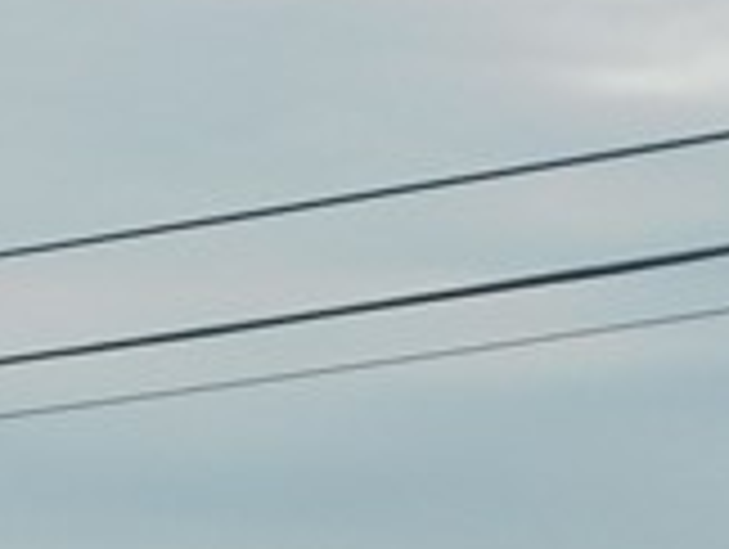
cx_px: 644
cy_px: 1012
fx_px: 8774
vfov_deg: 3.6
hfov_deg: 4.8
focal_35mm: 416
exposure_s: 1/1000
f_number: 4.2
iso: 125
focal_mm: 11.7
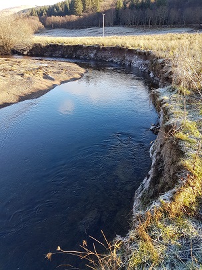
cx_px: 101
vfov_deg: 67.3
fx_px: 202
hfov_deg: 53.1
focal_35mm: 26
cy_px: 135
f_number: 1.7
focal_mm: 4.2
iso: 40
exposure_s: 1/216
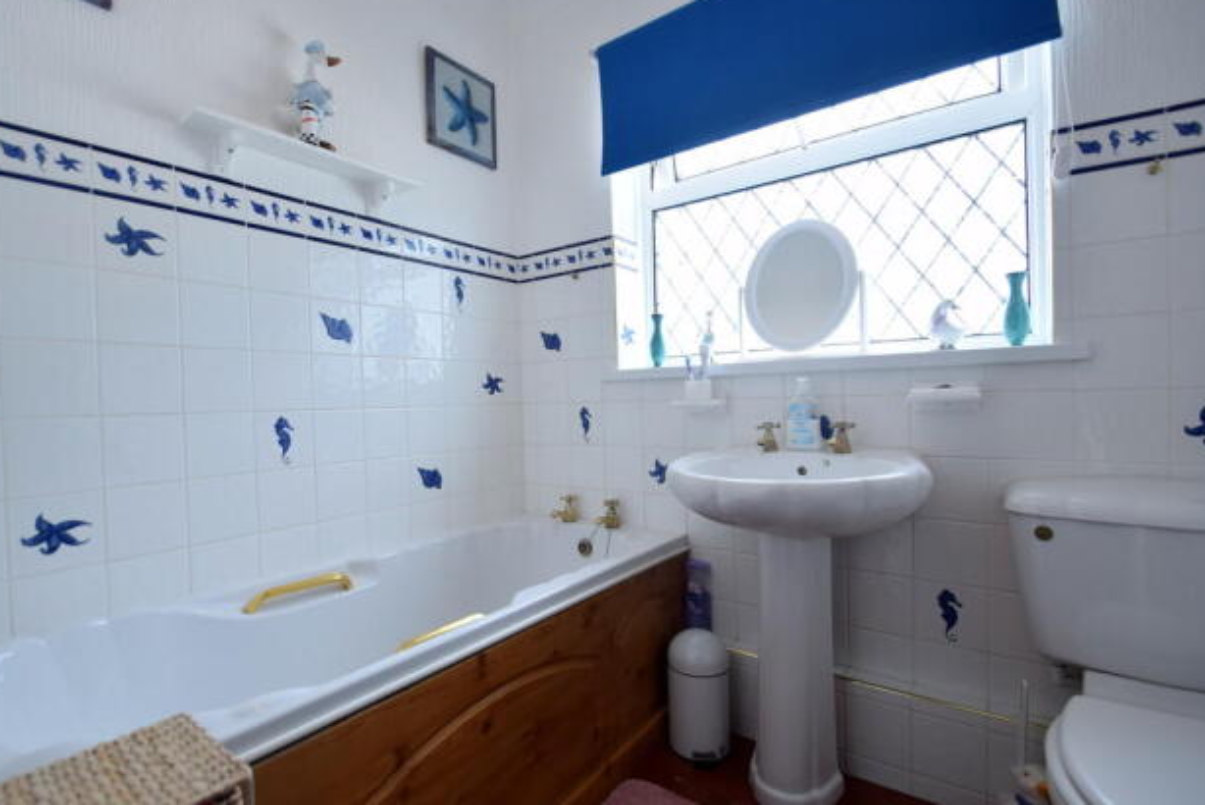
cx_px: 584
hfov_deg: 96.7
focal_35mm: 16
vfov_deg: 73.8
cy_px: 402
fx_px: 536
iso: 400
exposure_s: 1/100
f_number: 5
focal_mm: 10
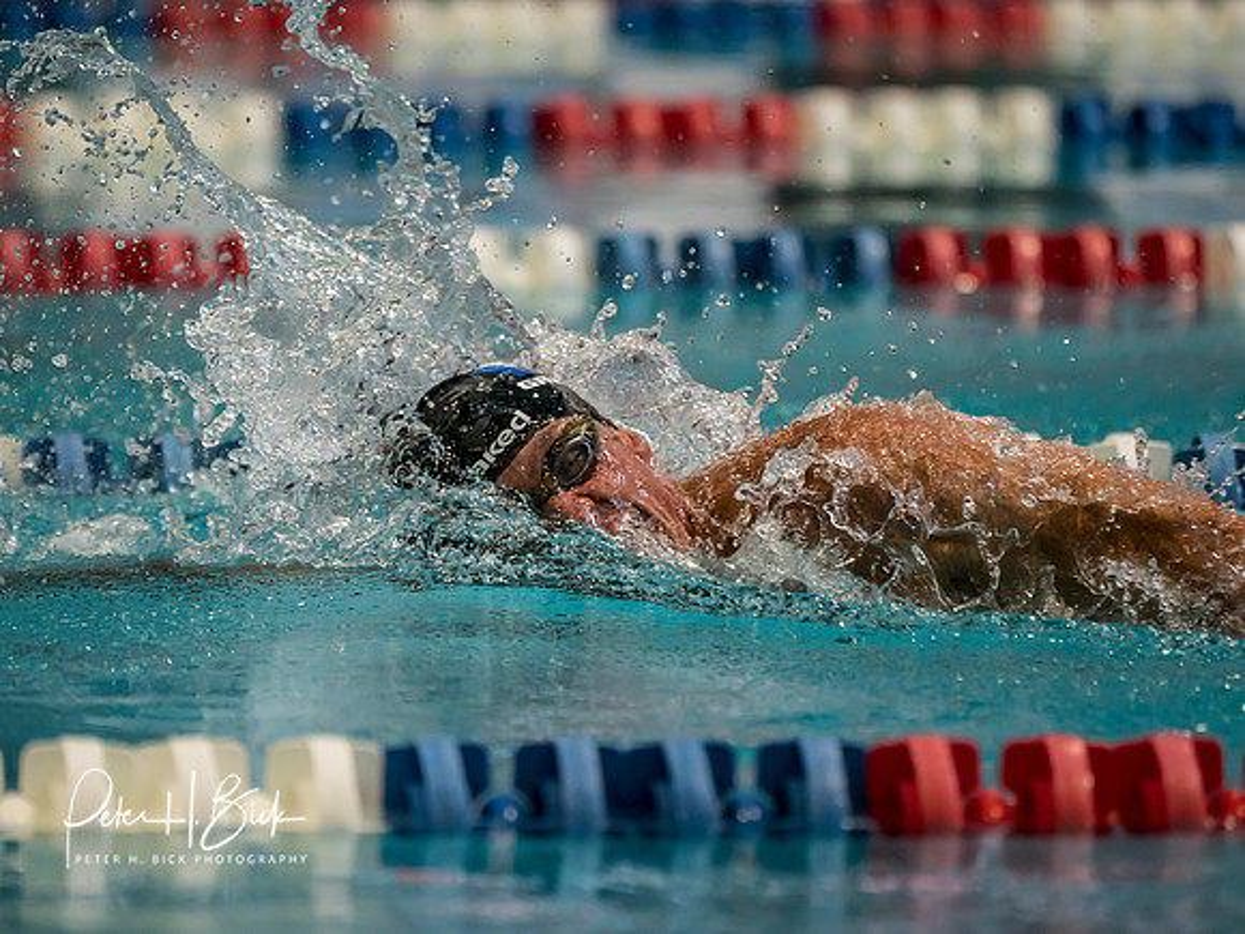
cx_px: 622
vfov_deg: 3.7
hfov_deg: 4.9
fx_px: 14422
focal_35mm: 401
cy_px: 467
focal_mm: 200
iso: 2500
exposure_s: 1/1000
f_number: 2.8
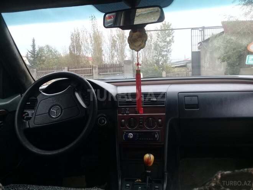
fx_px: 227
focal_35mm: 31
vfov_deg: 45.4
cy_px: 95
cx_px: 126
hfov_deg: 58.4
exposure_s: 1/100
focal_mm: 3.3
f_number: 2.2
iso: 64
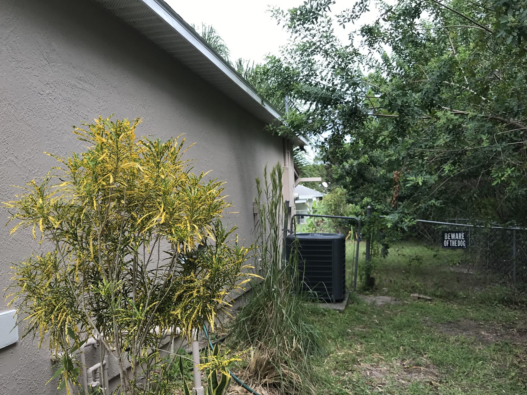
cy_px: 222
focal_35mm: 37
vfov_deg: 38.6
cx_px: 264
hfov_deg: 50.1
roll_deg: +1.9
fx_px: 563
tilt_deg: -1.6
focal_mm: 3.99
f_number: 1.8
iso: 20
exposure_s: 1/526
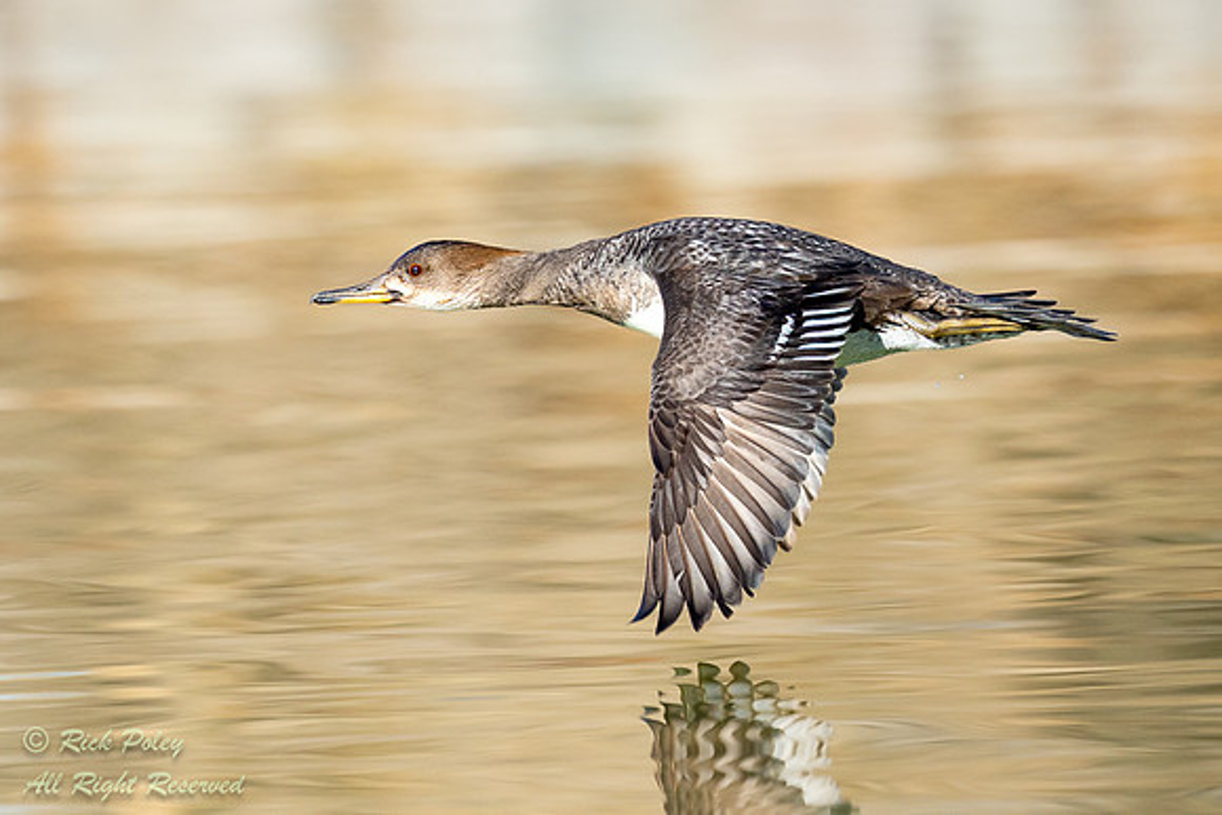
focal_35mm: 946
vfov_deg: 1.5
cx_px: 670
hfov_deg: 2.2
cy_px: 172
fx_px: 32134
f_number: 8
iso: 1250
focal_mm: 600
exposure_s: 1/3200
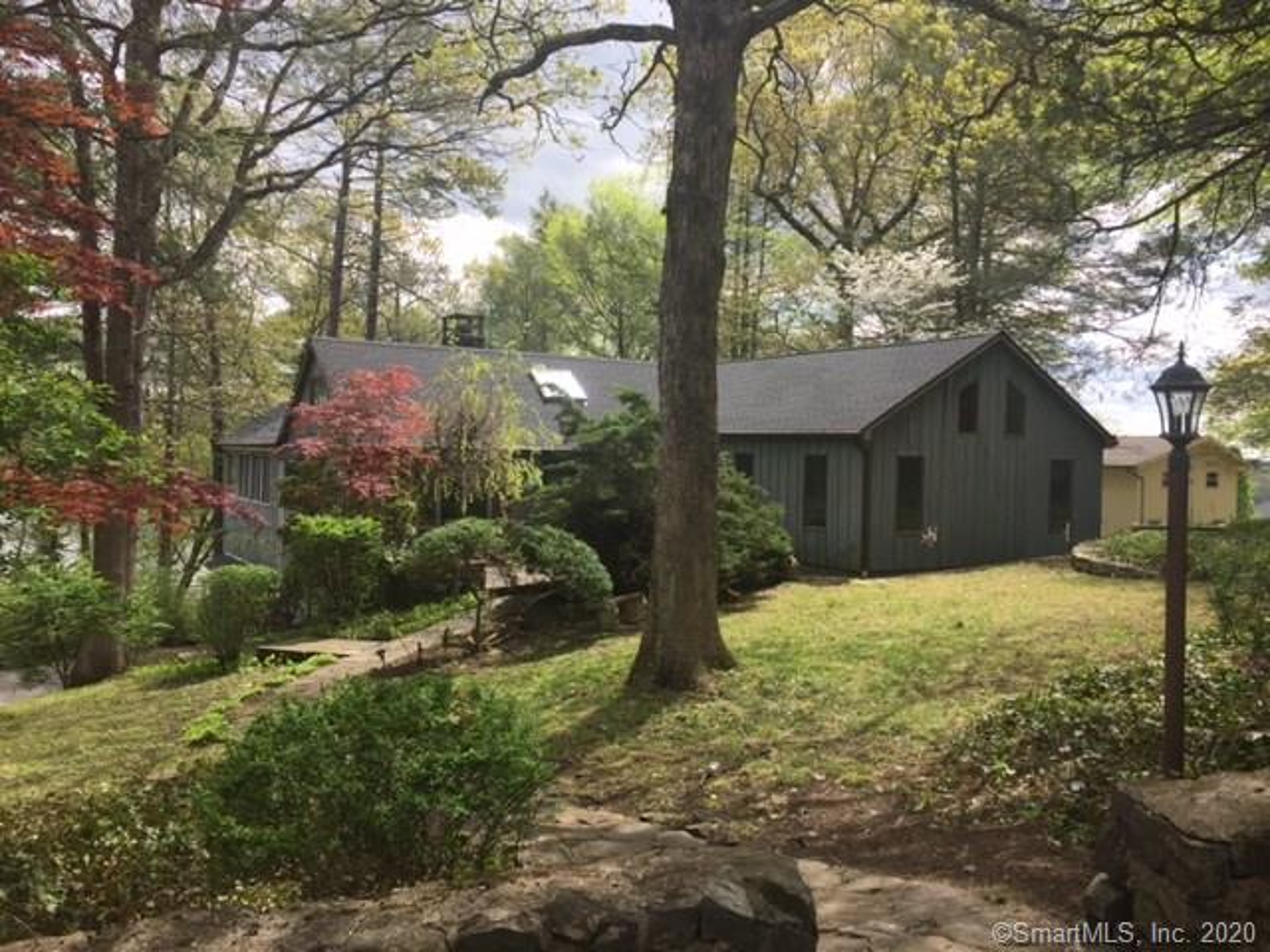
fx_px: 1064
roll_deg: -2.6
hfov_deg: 61.7
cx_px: 635
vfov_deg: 48.2
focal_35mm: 29
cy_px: 476
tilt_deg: -1.9
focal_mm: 4.15
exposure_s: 1/648
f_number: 2.2
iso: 32
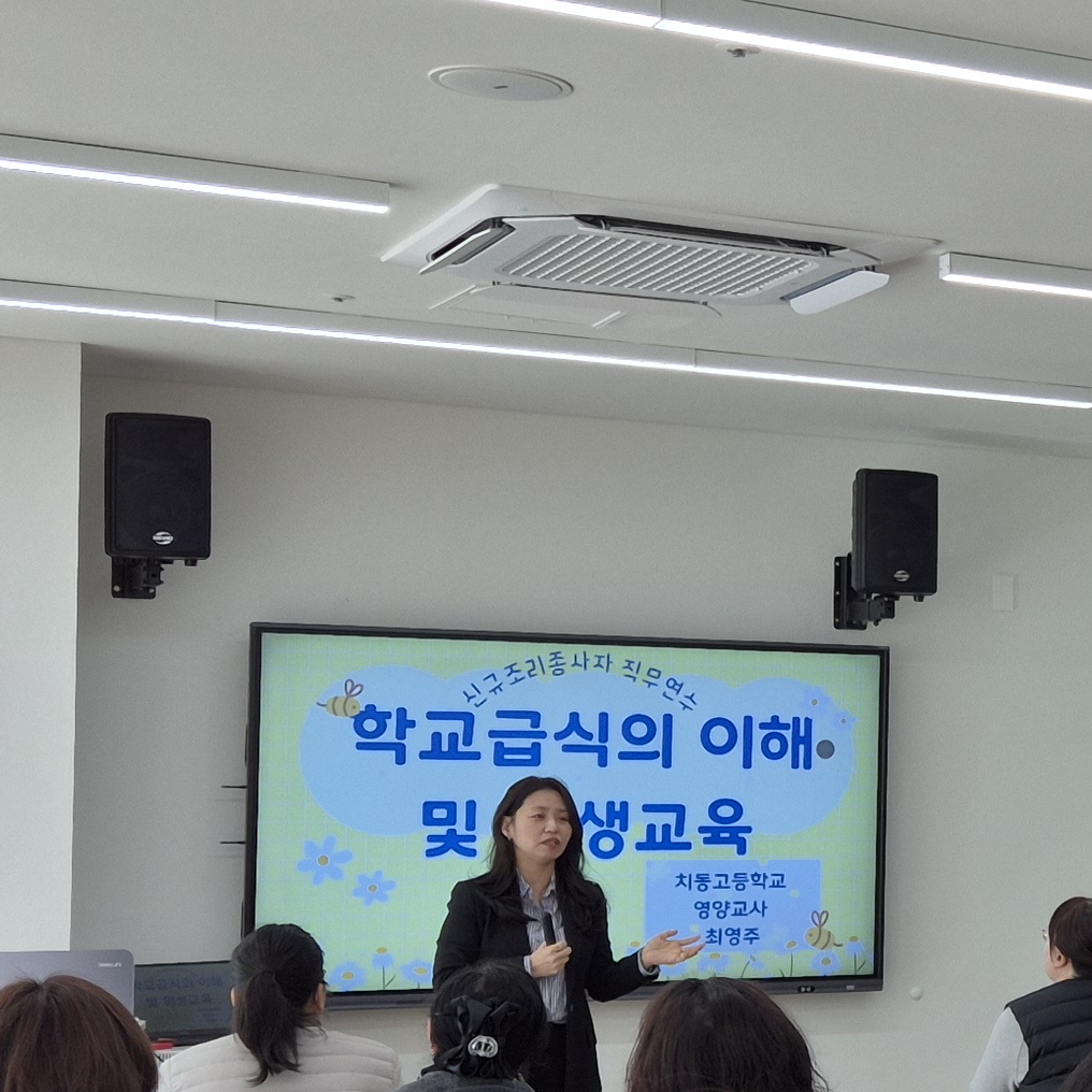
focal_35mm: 80
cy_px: 770
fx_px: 2855
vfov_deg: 21.5
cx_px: 1514
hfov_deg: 19.5
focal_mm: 5.4
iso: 25
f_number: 1.8
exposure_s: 1/146
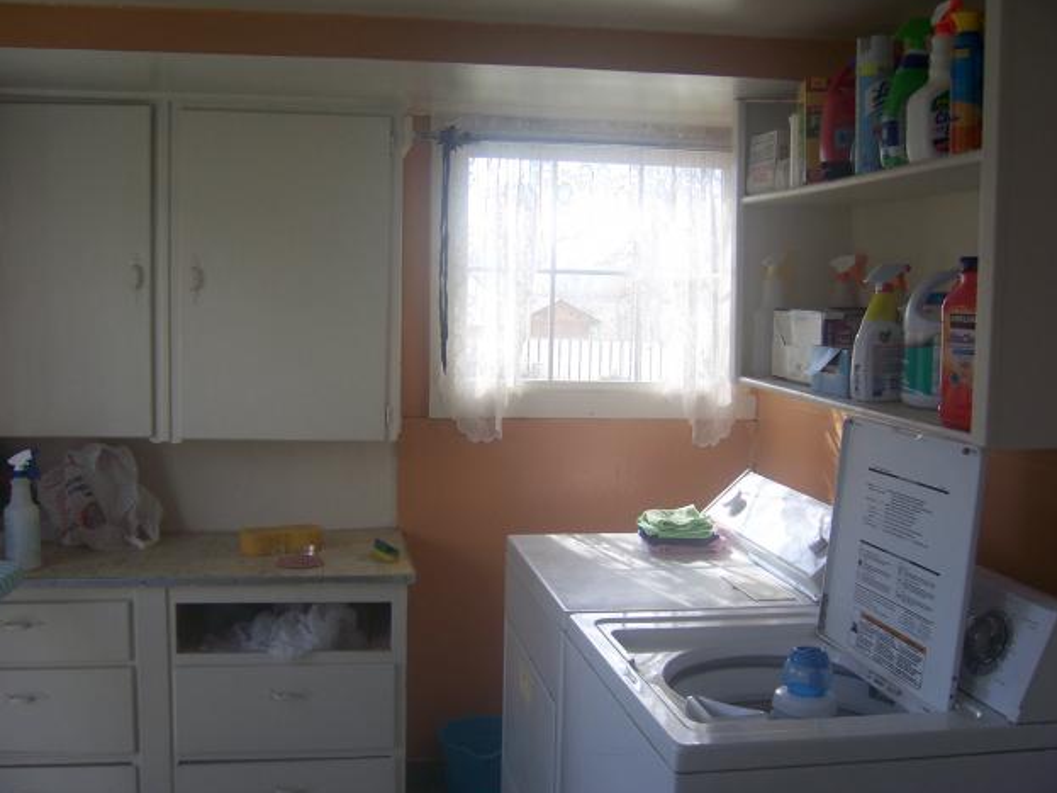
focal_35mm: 37
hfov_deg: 50.1
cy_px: 402
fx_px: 1130
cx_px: 529
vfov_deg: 38.7
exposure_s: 1/160
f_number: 2.8
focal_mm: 6.2
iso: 80
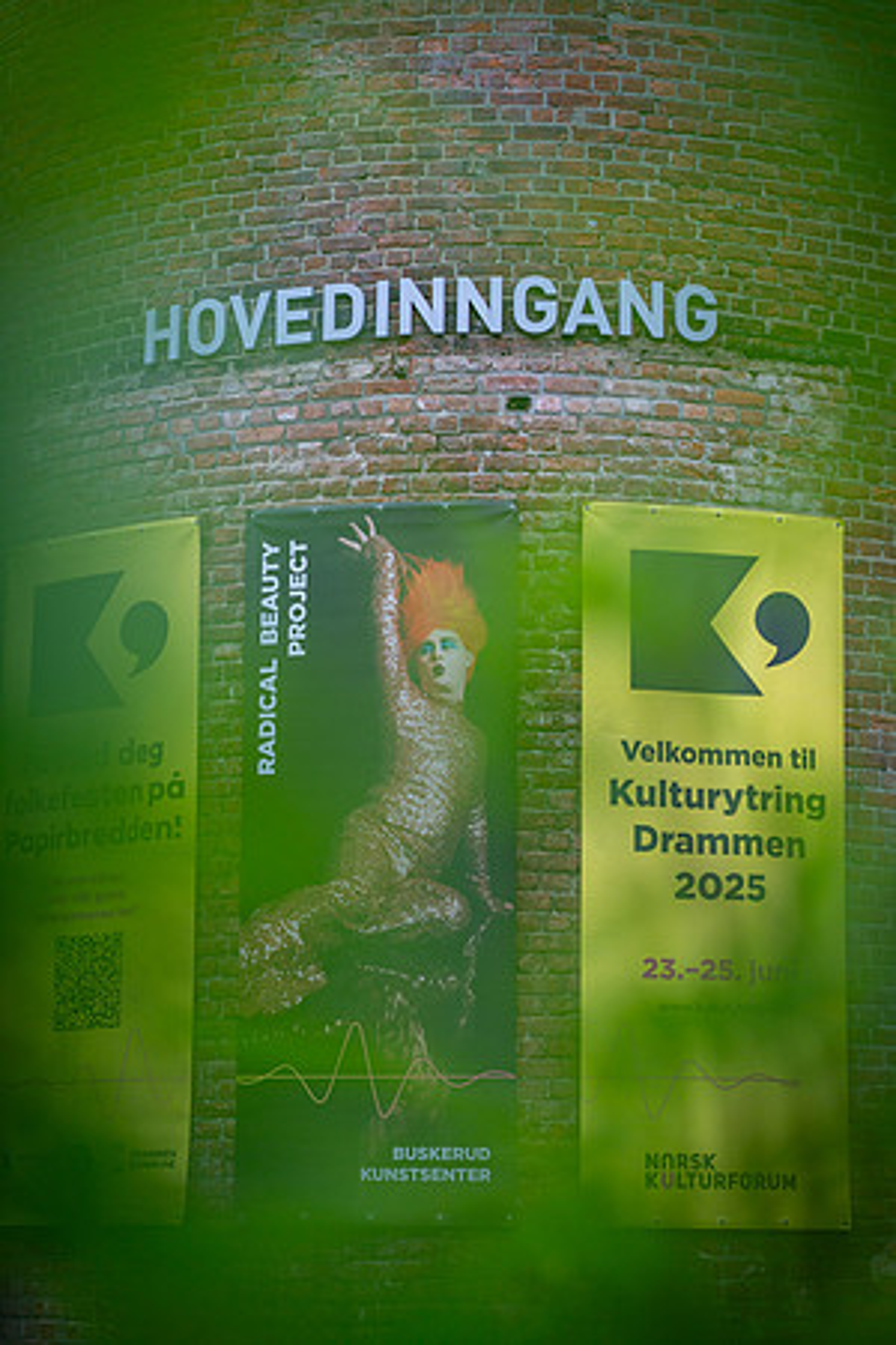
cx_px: 448
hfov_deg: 16.1
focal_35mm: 85
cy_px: 672
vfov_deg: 23.9
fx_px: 3173
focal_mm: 85
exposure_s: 1/2500
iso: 250
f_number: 1.4
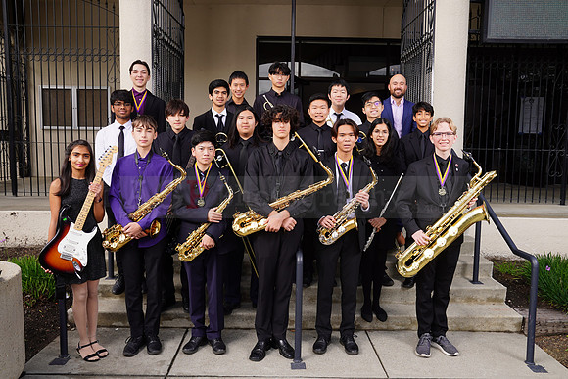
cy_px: 190
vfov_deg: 43.6
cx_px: 284
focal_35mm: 30
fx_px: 473
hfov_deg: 61.9
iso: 100
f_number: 6.3
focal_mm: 30
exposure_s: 1/200
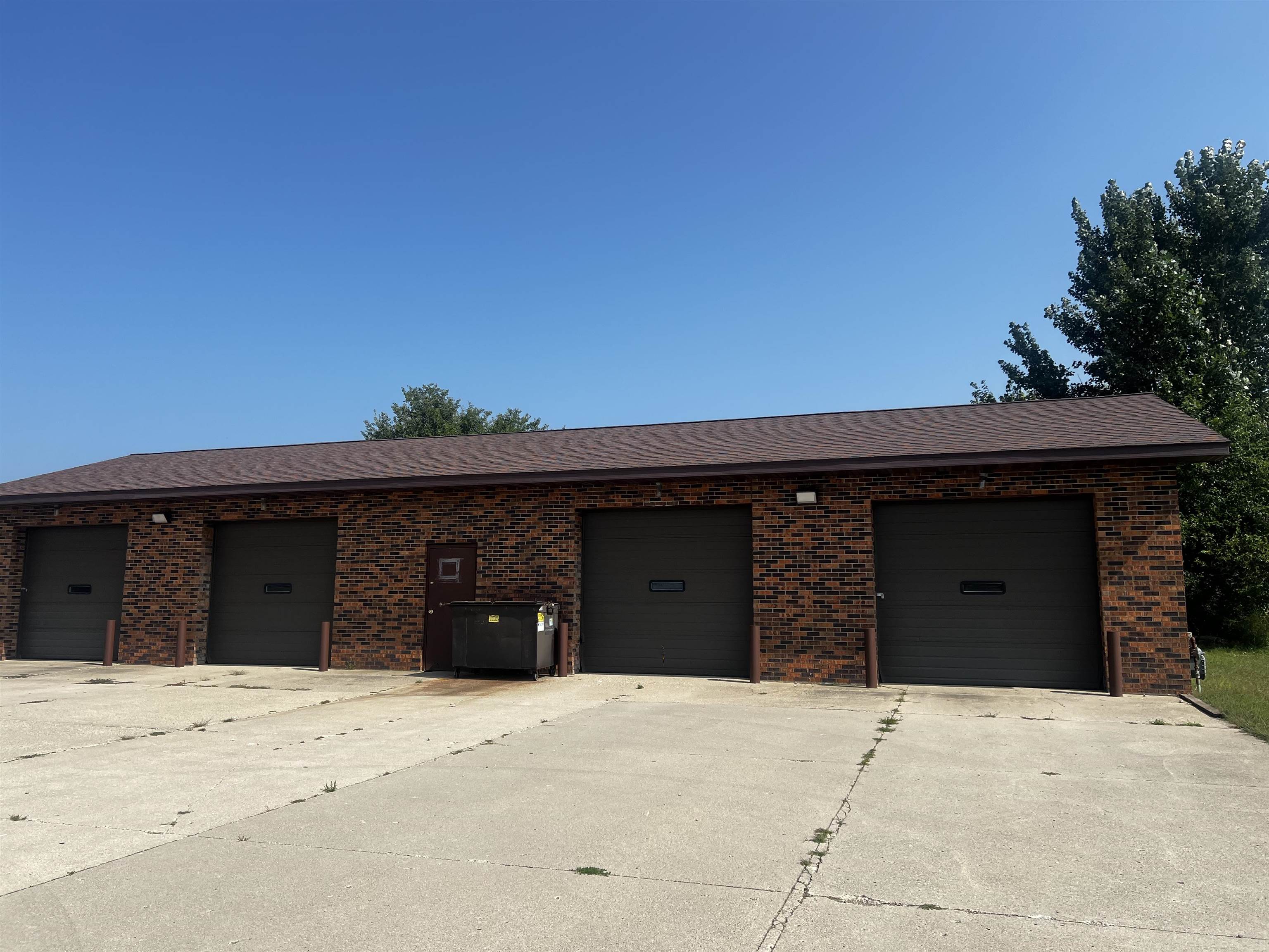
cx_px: 634
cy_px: 476
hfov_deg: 67.3
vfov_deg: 53.1
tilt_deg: +7.9
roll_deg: -0.7
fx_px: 953
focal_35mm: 26
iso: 50
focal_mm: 5.7
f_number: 1.5
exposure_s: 1/4831
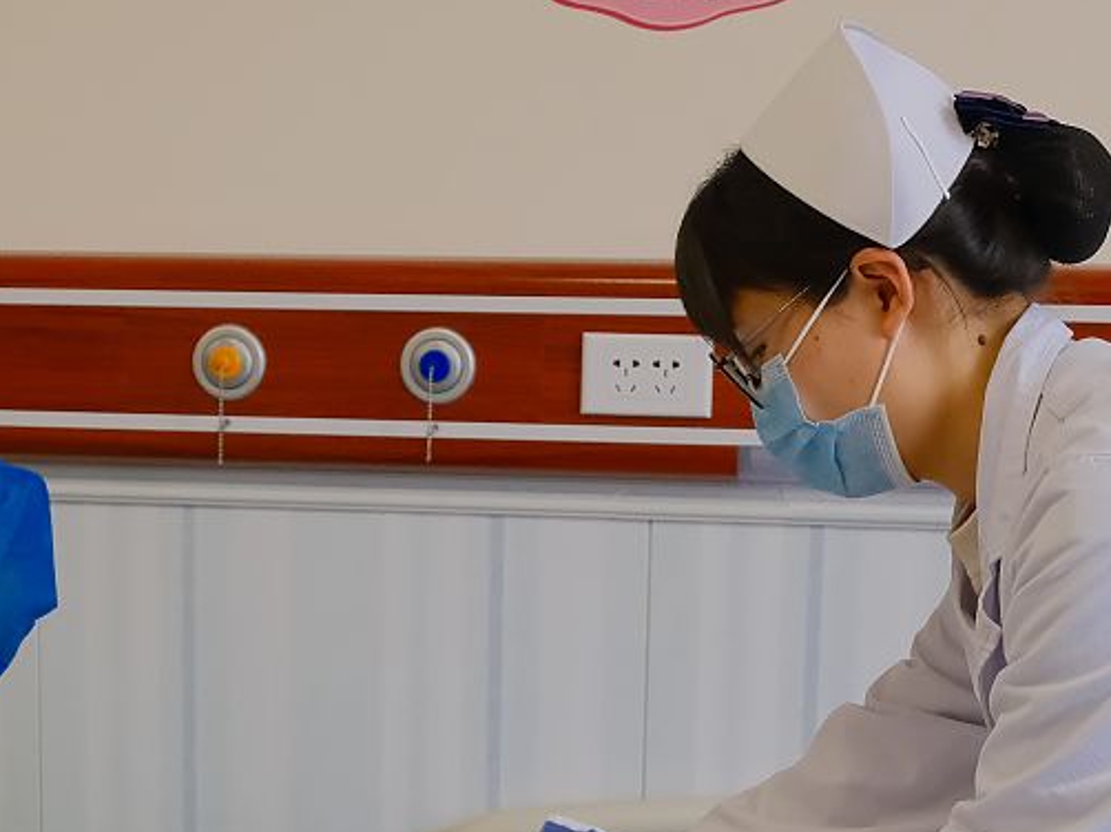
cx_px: 456
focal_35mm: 69
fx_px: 2213
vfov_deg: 20.6
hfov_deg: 28.1
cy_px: 843
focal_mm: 20
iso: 2500
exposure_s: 1/500
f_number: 4.5
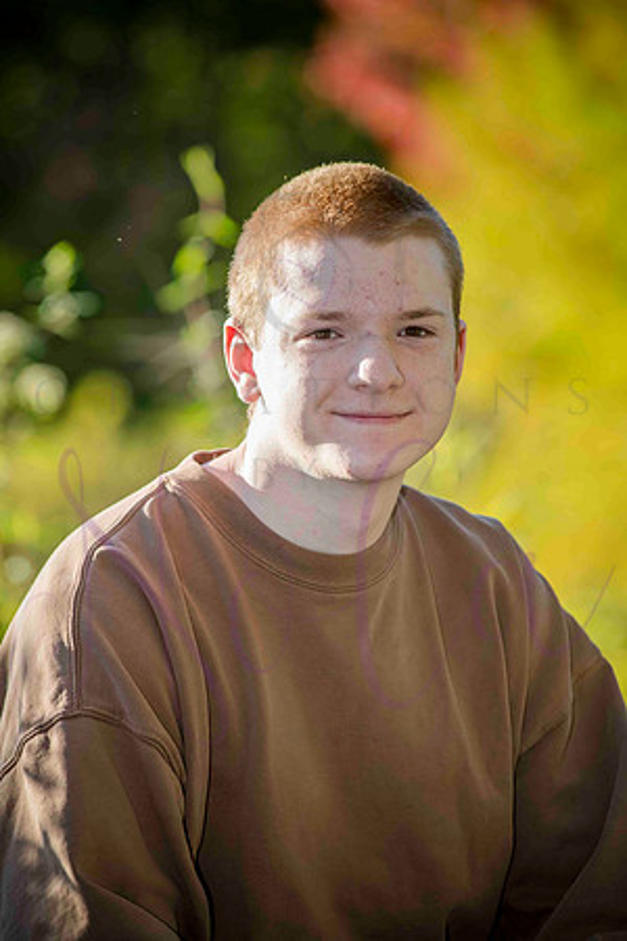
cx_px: 314
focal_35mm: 170
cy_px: 470
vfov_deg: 12.1
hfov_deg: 8.1
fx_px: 4441
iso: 400
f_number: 5
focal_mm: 170
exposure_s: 1/800
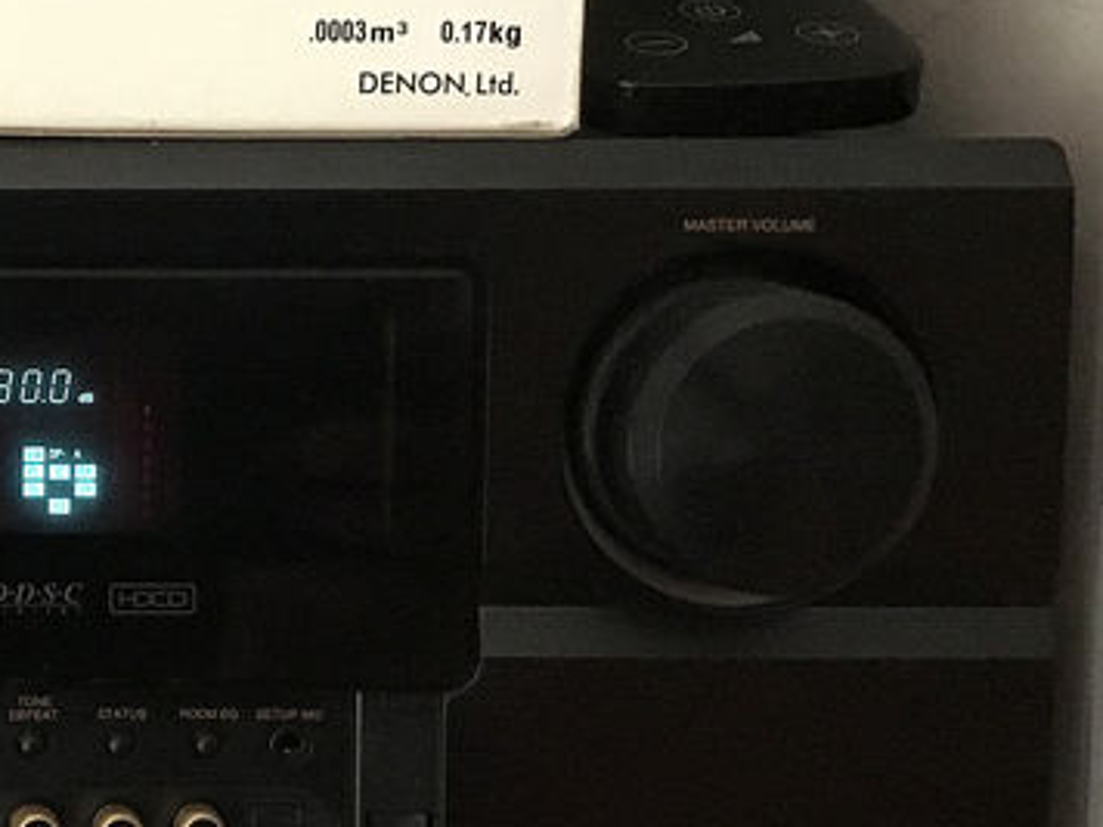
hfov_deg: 21.0
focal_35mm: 87
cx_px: -217
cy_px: 353
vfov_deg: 17.0
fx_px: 2772
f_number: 2.4
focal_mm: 3.3
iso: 320
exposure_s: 1/17
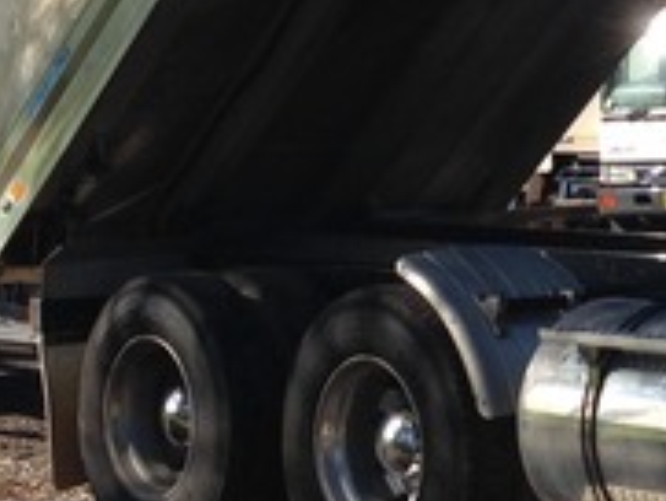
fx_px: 2811
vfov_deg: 10.1
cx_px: 684
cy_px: -29
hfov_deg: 13.3
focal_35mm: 146
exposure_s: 1/889
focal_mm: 4.12
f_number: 2.4
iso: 50
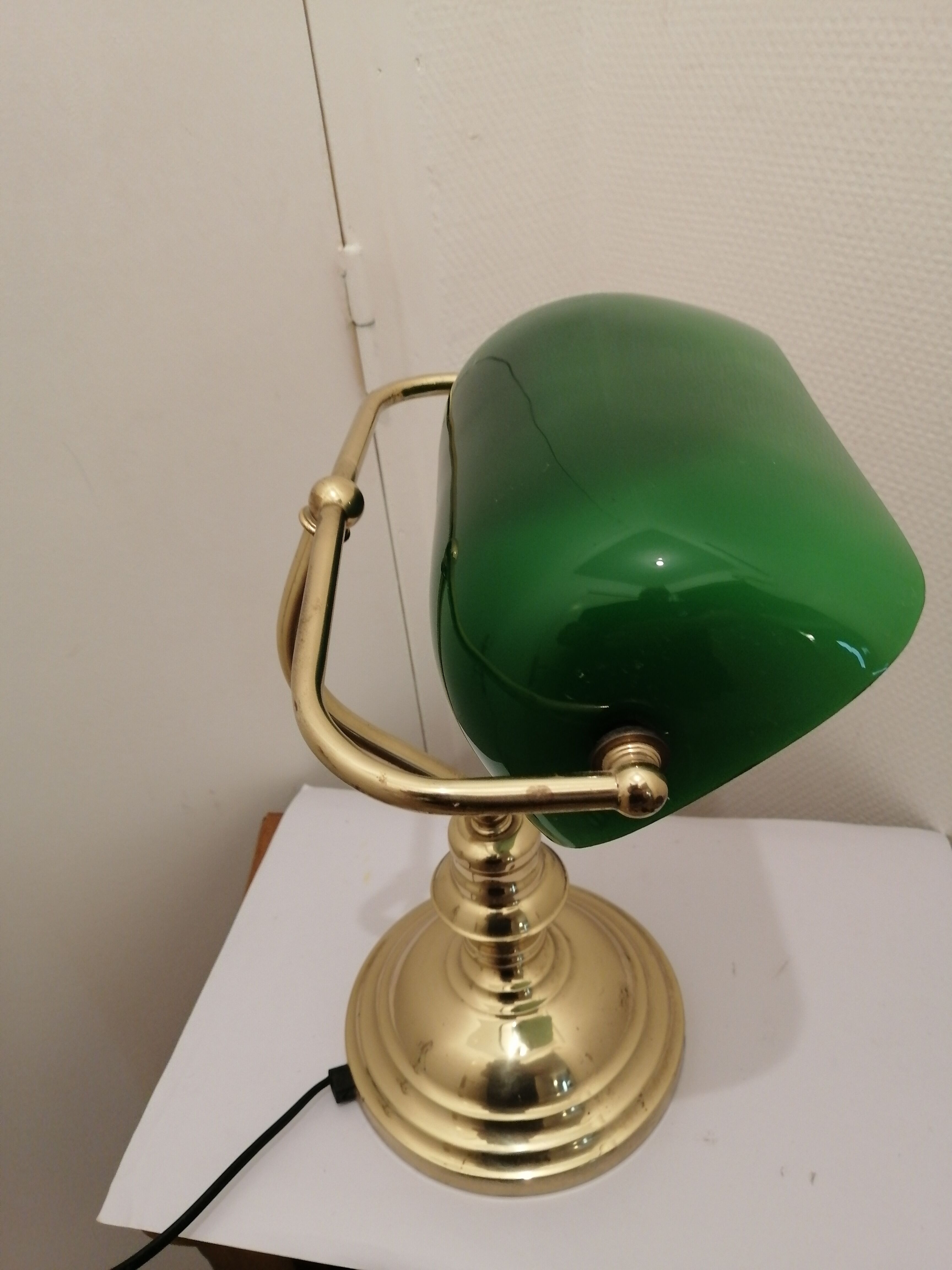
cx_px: 476
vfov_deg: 67.3
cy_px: 635
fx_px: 953
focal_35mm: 26
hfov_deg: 53.1
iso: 250
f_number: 1.8
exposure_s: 1/33.3
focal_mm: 3.96
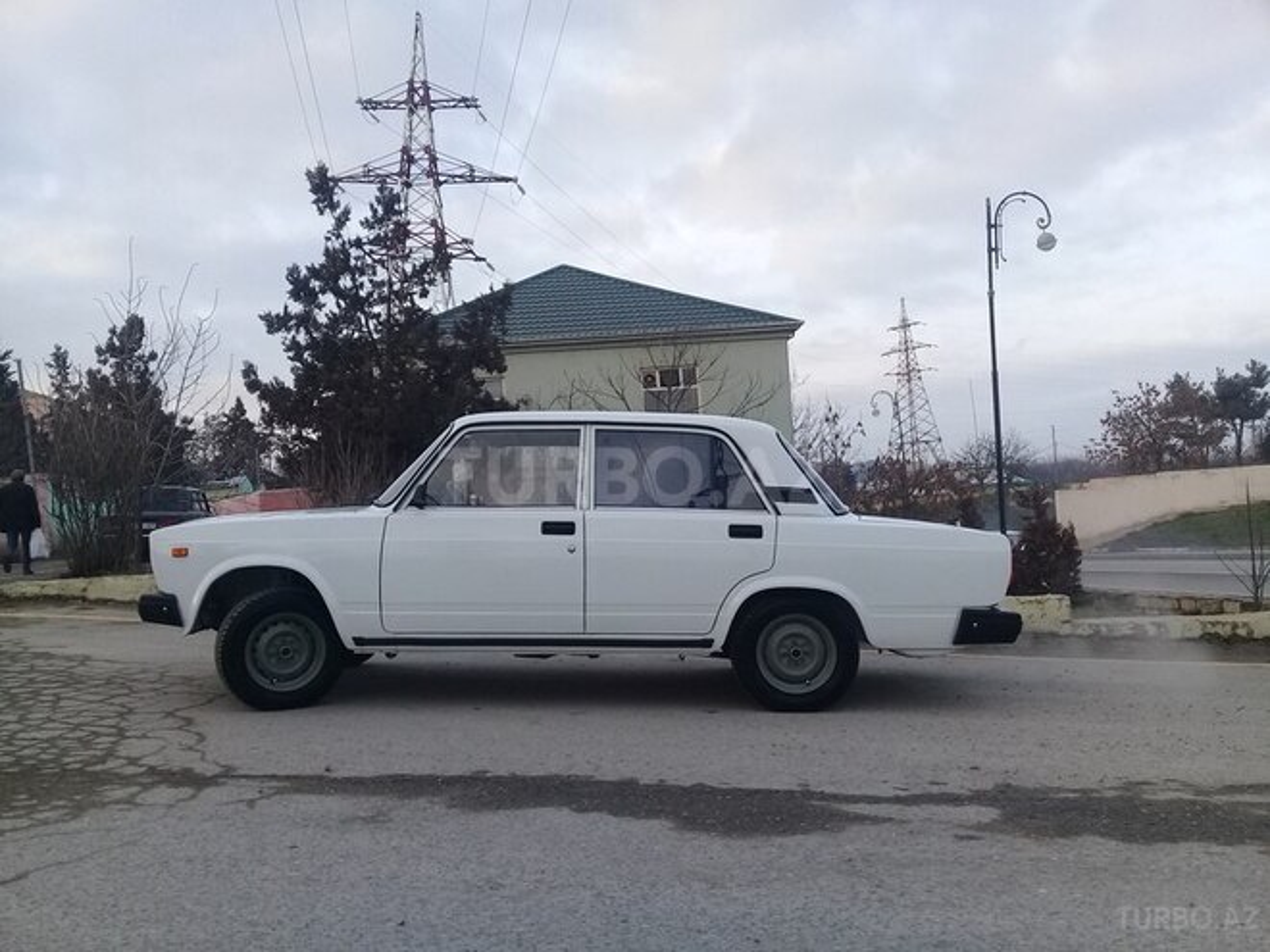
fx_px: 1137
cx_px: 635
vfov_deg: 45.4
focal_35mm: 31
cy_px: 476
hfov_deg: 58.4
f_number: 2.2
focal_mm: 3.3
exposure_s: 1/186
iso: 50
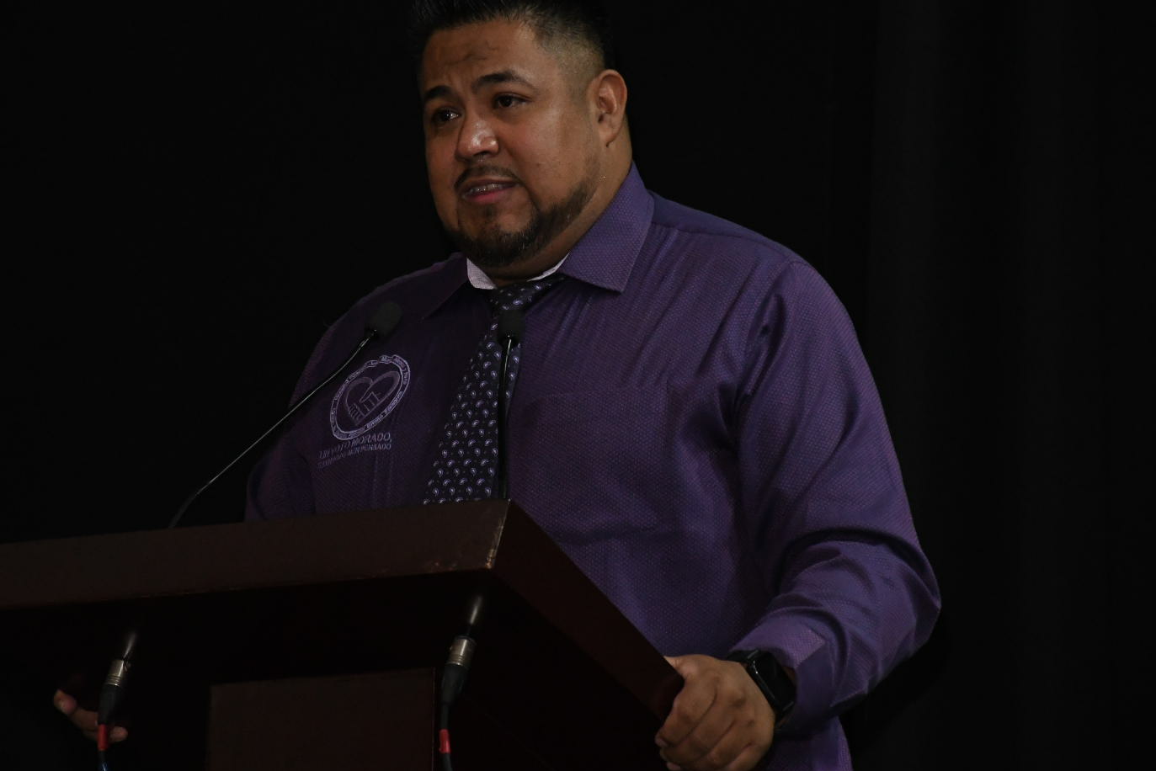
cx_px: 534
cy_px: 340
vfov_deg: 6.0
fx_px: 7387
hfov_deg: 8.9
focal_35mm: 230
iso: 5000
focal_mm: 130
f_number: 5.6
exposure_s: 1/125
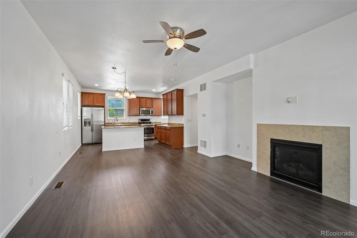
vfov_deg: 77.3
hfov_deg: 100.4
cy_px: 119
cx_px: 178
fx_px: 149
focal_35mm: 15
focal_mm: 15
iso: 400
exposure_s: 1/15
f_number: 10
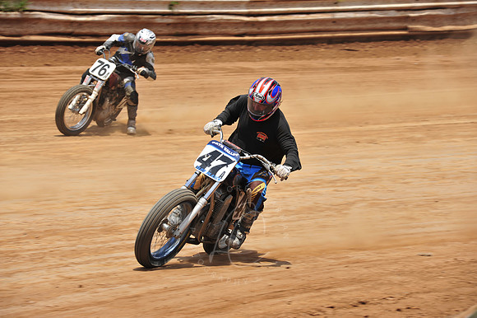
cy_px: 159
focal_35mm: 200
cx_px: 238
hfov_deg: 10.3
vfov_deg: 6.9
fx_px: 2648
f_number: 10
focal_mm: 200
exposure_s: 1/400
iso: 200
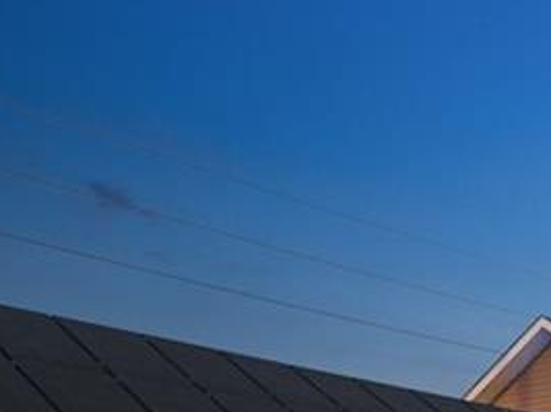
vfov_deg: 20.8
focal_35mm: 59
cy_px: 633
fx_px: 939
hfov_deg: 21.2
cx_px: 1003
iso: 400
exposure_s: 5
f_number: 11
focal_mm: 16
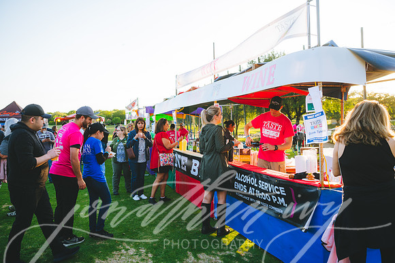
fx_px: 351
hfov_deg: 58.7
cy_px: 132
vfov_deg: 41.1
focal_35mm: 32
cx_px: 198
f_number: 3.5
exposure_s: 1/160
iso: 64
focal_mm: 32
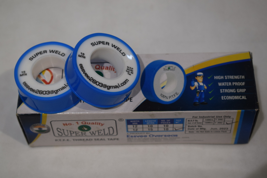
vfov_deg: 16.6
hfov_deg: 24.6
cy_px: 89
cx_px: 134
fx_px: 612
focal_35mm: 82
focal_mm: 55
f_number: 5.6
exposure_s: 1/100
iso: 400
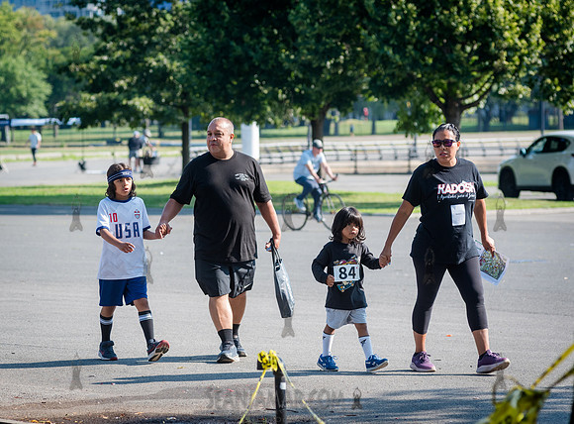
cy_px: 201
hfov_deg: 11.1
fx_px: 2961
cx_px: 241
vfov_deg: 8.2
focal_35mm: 180
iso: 500
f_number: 4.5
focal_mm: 135
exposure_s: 1/1000
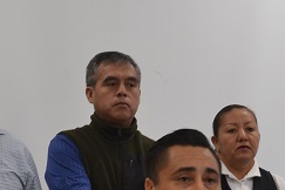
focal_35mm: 148
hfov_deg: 13.9
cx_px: 172
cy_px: 187
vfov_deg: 9.2
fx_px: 1172
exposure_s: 1/80
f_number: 4.5
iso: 400
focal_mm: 30
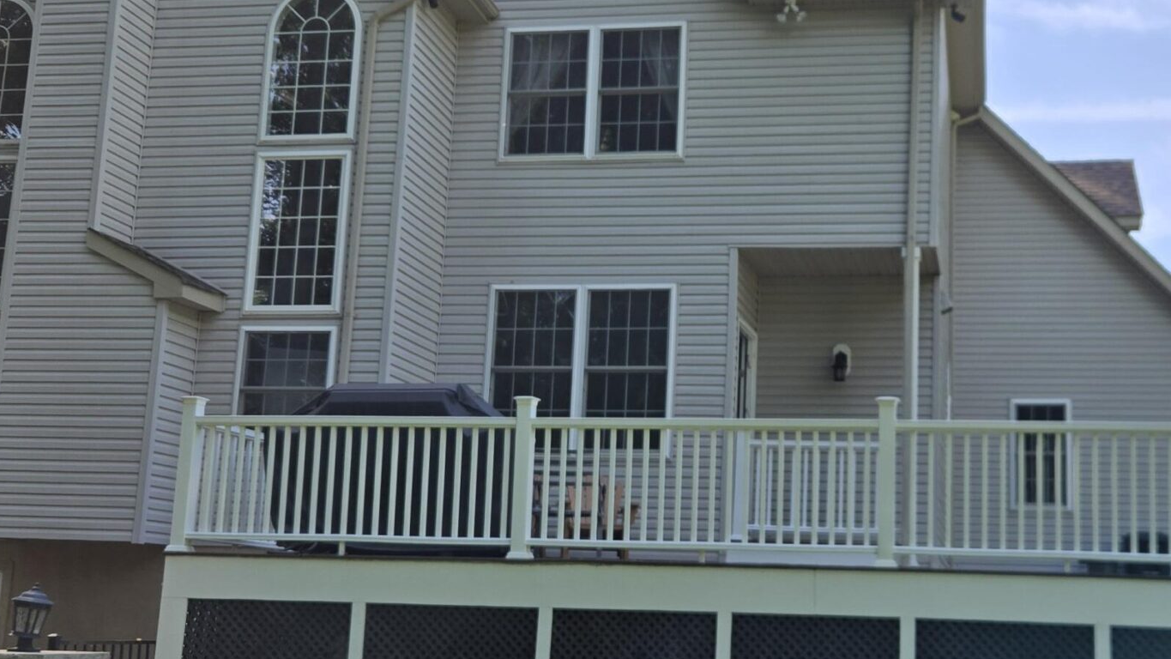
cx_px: 759
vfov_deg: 25.4
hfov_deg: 43.2
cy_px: 355
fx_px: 1459
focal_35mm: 47
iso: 25
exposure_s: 1/827
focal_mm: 5.4
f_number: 1.8
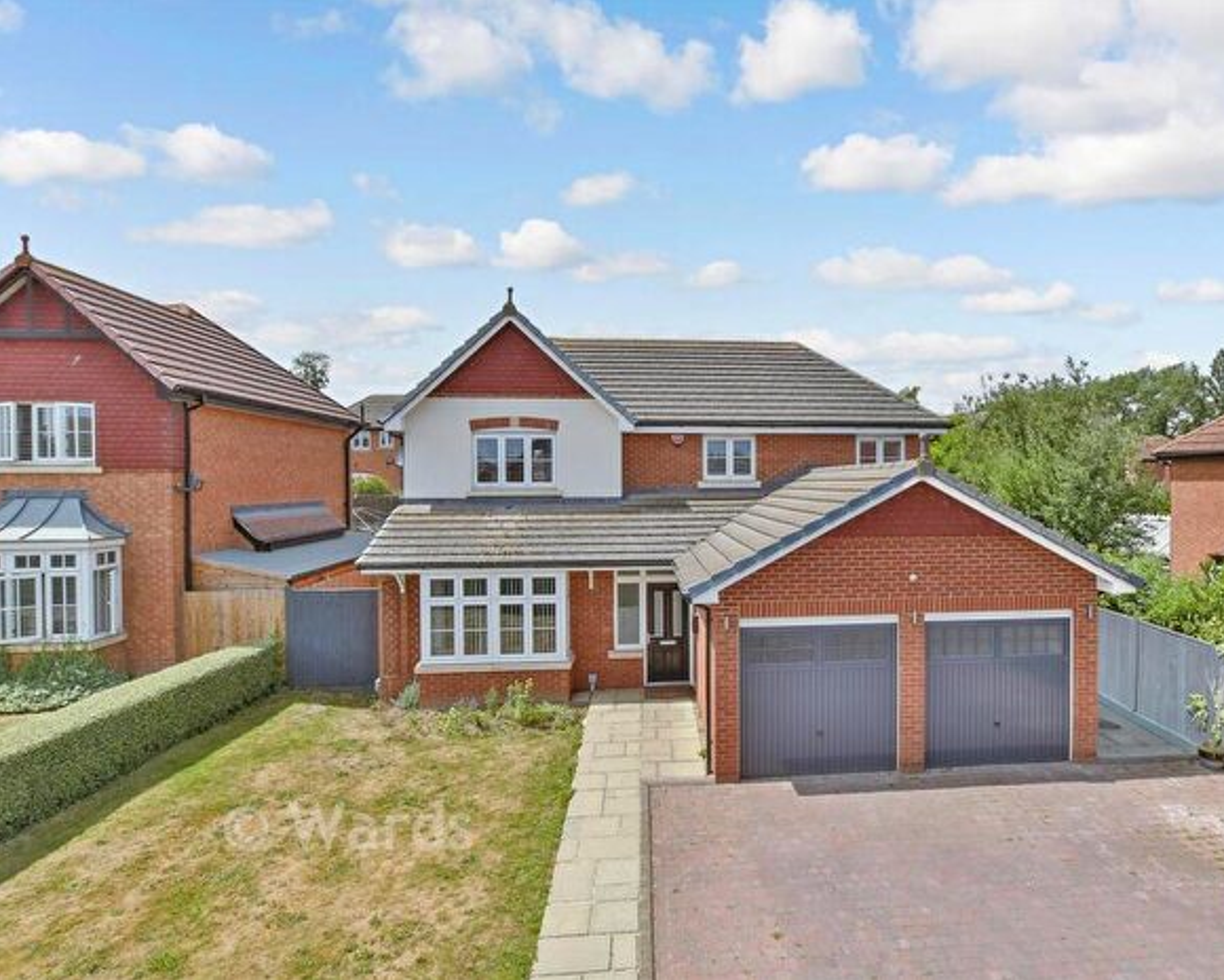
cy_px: 489
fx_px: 616
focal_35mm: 17
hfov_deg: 89.0
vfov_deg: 77.0
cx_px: 703
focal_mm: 10
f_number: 10
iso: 500
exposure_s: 1/400
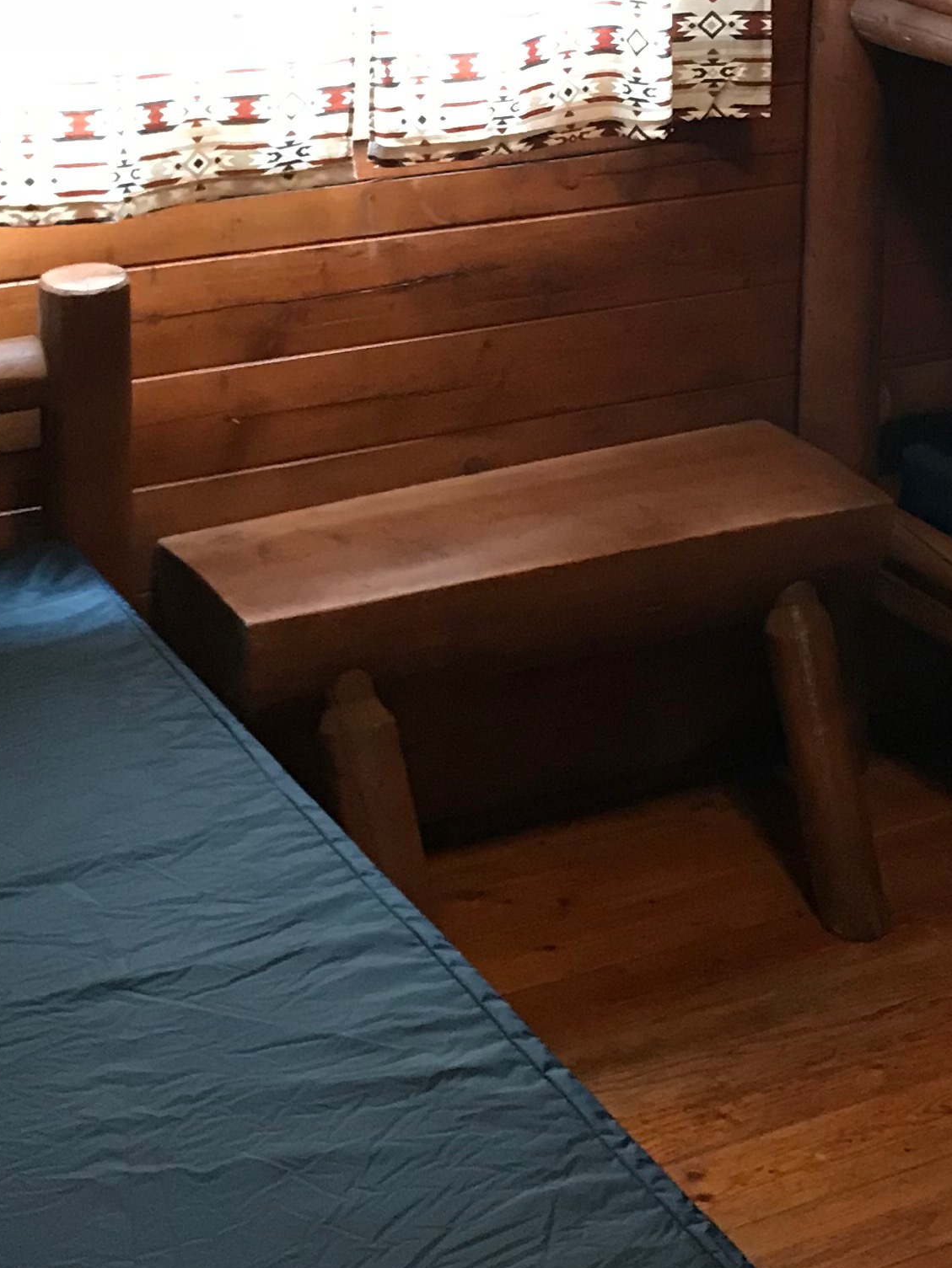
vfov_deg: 25.2
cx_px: 682
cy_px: 132
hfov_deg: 19.5
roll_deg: -1.0
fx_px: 2750
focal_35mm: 75
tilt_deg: -12.1
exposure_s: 1/10
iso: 100
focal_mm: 3.99
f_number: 1.8
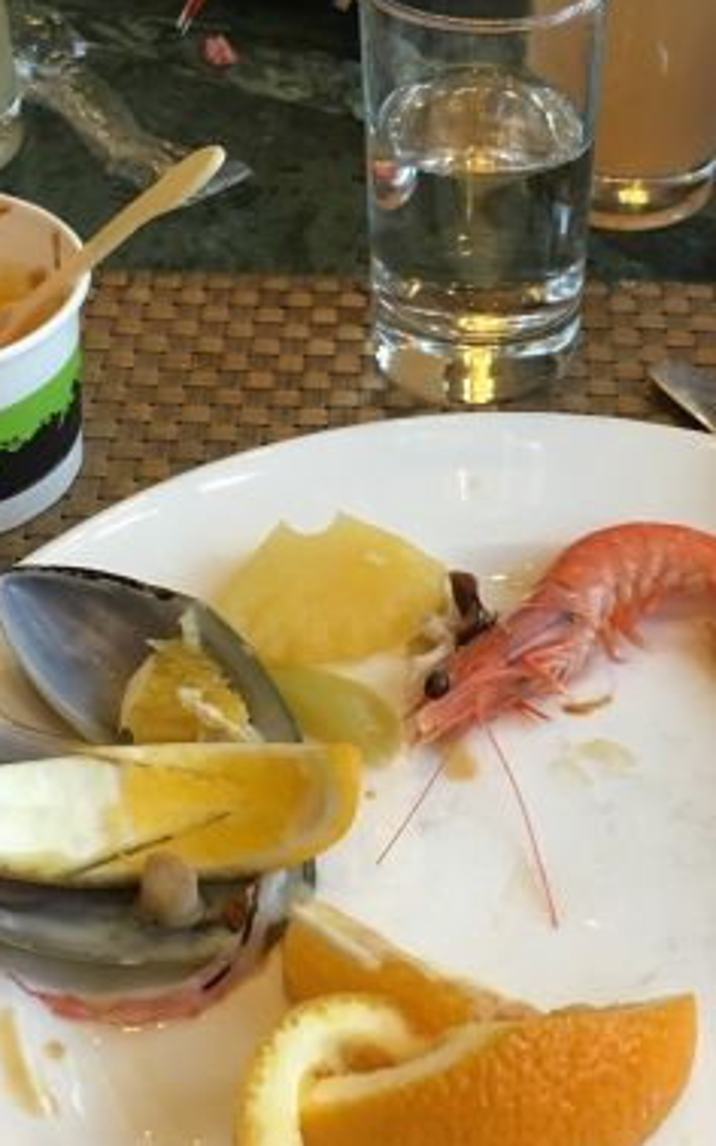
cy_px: 543
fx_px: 1781
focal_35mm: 57
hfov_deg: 22.6
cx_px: 493
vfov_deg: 35.7
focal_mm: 4.15
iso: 125
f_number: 2.2
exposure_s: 1/33
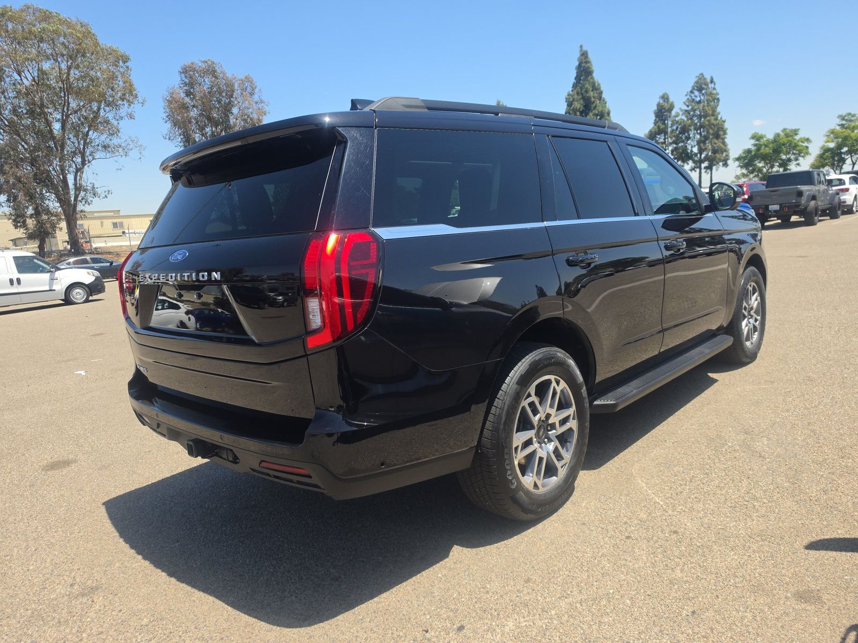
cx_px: 429
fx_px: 570
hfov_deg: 73.9
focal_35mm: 23
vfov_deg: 58.9
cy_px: 322
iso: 63
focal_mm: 6.5
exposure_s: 1/2944
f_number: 1.4
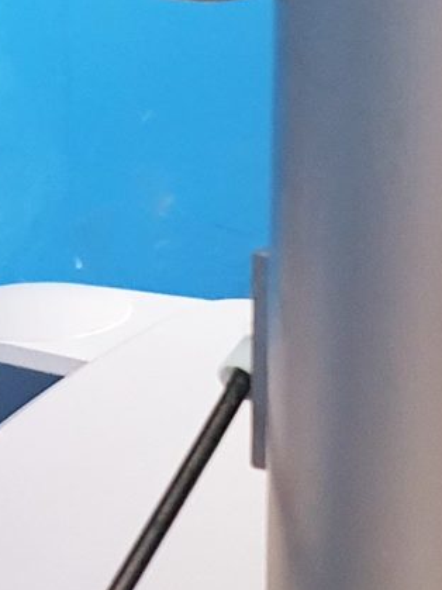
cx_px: -427
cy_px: 448
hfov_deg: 8.8
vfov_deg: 12.4
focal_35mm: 159
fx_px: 2708
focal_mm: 4.3
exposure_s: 1/50
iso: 320
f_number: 1.5
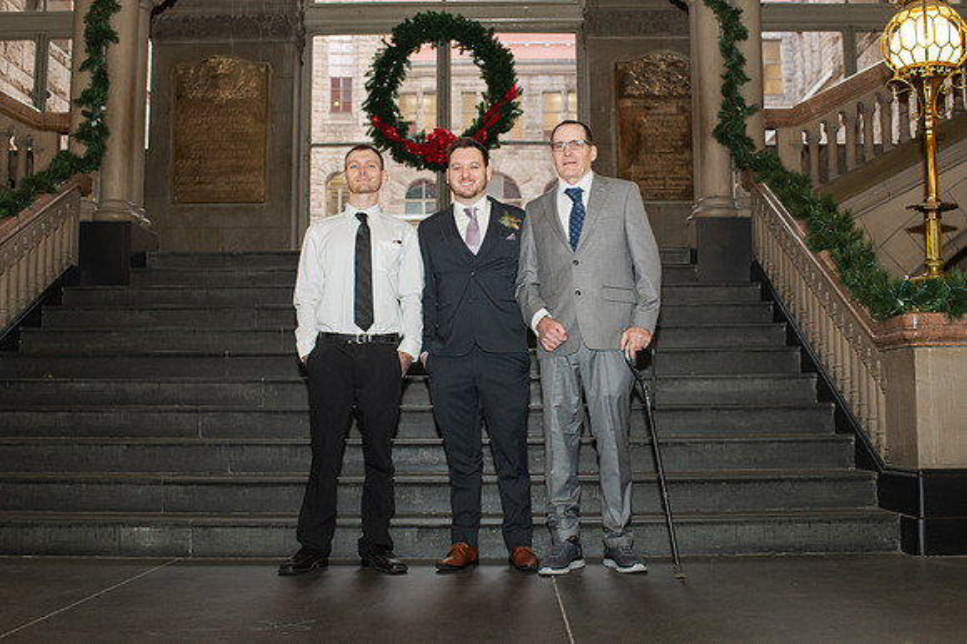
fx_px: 1126
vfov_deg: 31.9
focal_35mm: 42
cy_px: 295
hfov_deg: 46.5
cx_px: 497
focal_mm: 35
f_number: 3.5
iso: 1000
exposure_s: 1/200
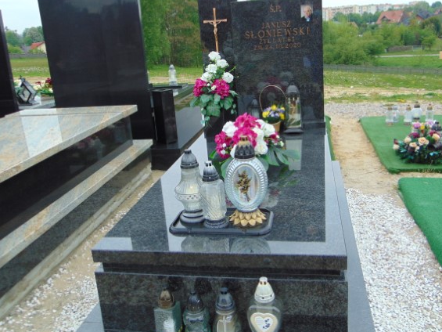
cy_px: 150
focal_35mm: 34
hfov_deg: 53.9
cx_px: 225
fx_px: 434
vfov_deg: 41.8
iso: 80
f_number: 3.1
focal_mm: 5.4
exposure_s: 1/400
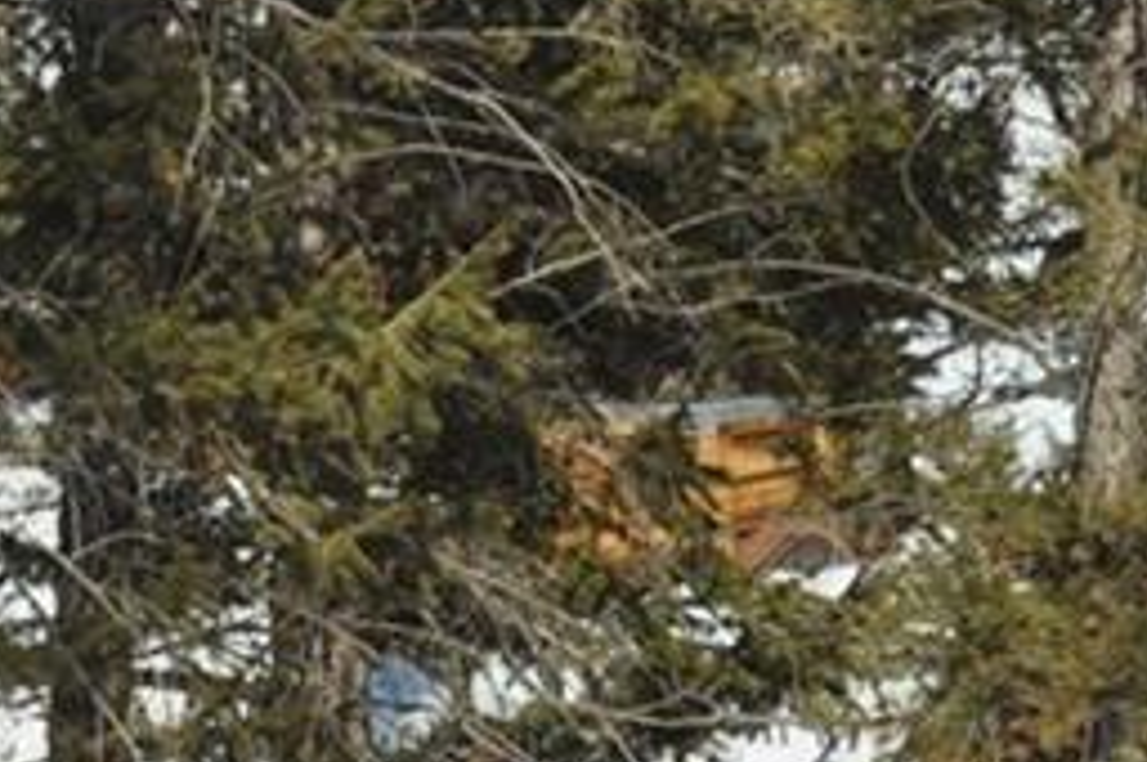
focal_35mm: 330
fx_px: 10501
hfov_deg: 6.2
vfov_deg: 4.1
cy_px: 1096
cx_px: 896
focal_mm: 55
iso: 200
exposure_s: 1/400
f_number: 10
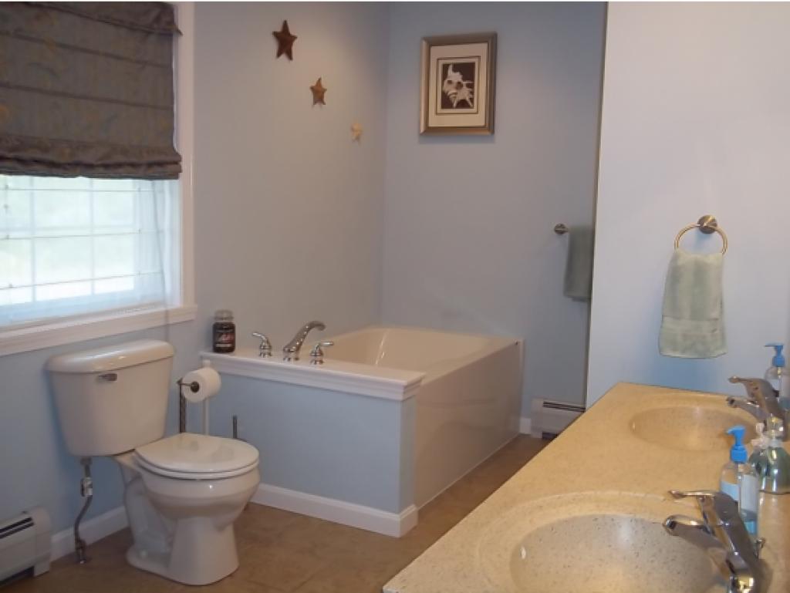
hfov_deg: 51.3
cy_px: 296
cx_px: 395
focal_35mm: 36
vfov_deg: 39.7
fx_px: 822
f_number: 3.1
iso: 80
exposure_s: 1/30
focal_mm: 6.5
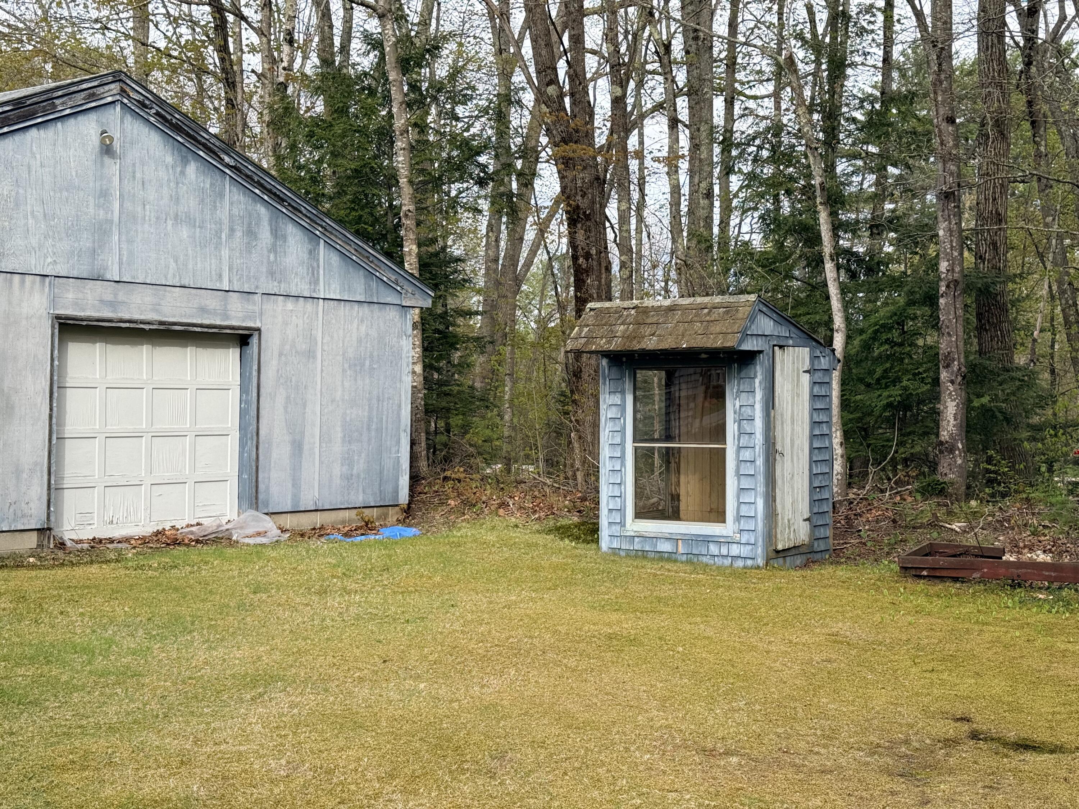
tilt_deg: -1.0
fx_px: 1496
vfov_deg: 30.3
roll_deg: -0.4
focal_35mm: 48
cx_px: 540
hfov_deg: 39.7
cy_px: 404
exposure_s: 1/1543
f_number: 1.78
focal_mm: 6.76
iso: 80
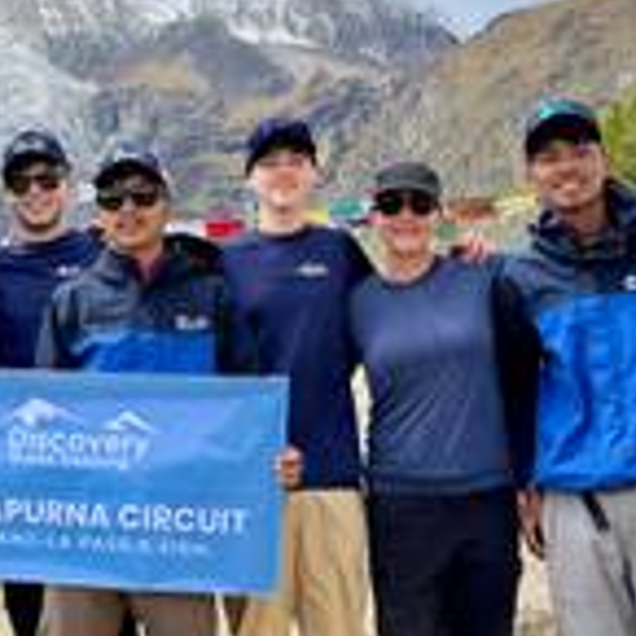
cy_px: 241
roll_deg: +0.9
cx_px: 118
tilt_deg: +8.4
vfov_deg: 24.6
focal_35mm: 70
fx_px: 1455
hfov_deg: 24.2
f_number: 1.78
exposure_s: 1/1855
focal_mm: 6.76
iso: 100
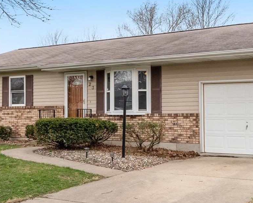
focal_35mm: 58
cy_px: 94
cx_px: 137
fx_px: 434
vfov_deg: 26.2
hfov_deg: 32.5
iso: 640
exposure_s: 1/125
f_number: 10
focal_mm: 15
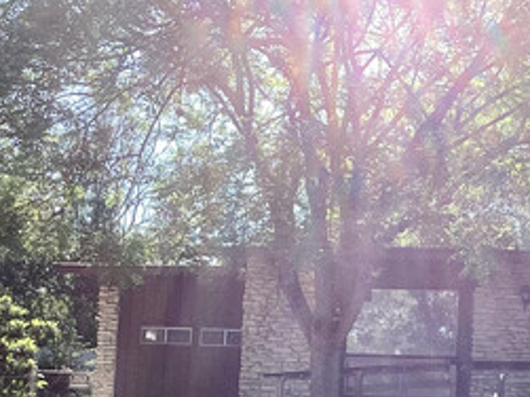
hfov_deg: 24.0
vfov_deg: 18.3
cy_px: 380
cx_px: 477
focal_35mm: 79
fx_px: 1209
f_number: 2.4
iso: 25
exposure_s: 1/637
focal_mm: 3.3
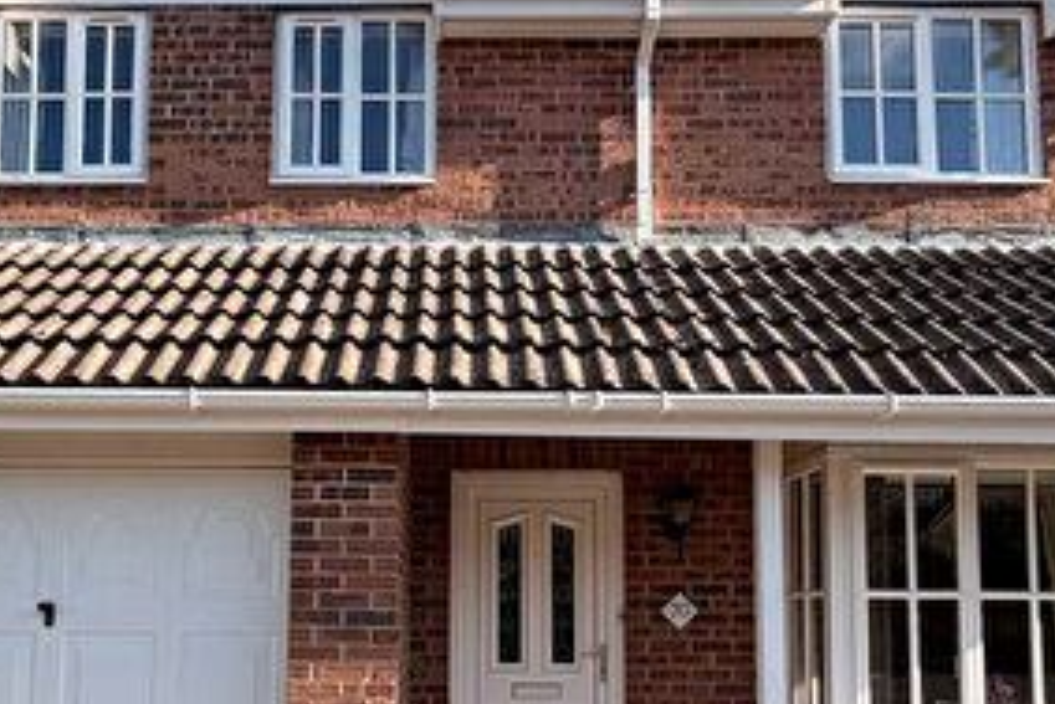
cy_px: 523
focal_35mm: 36
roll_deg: -0.4
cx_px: 444
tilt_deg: +5.9
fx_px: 1055
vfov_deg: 36.1
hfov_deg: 52.9
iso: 40
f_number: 2.2
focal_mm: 2.22
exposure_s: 1/644
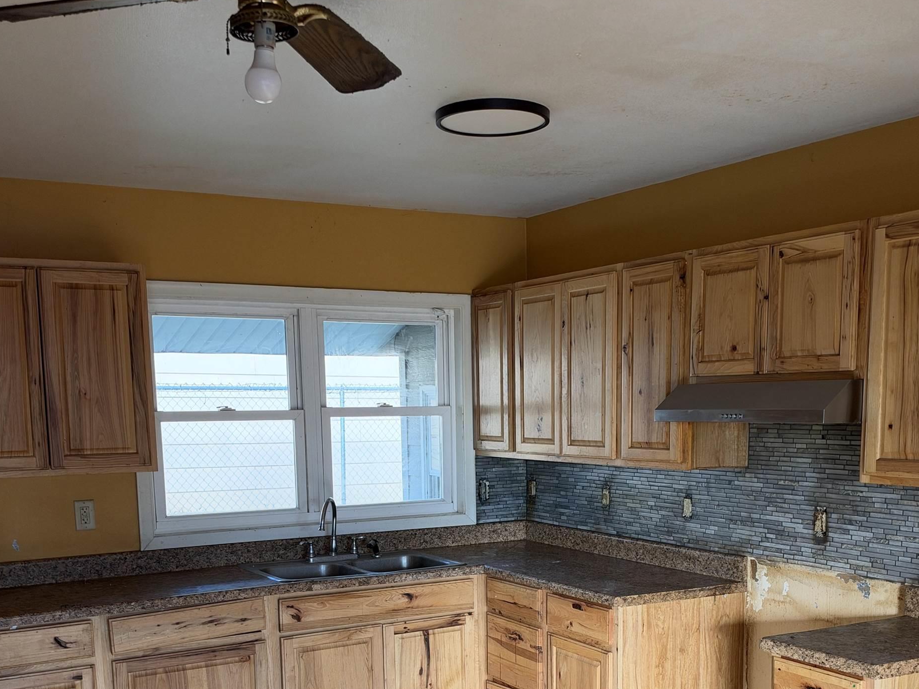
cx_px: 490
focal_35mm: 40
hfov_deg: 46.8
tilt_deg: -8.2
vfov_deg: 34.7
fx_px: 1062
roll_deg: +0.8
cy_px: 560
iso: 160
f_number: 1.8
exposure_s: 1/121
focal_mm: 6.93
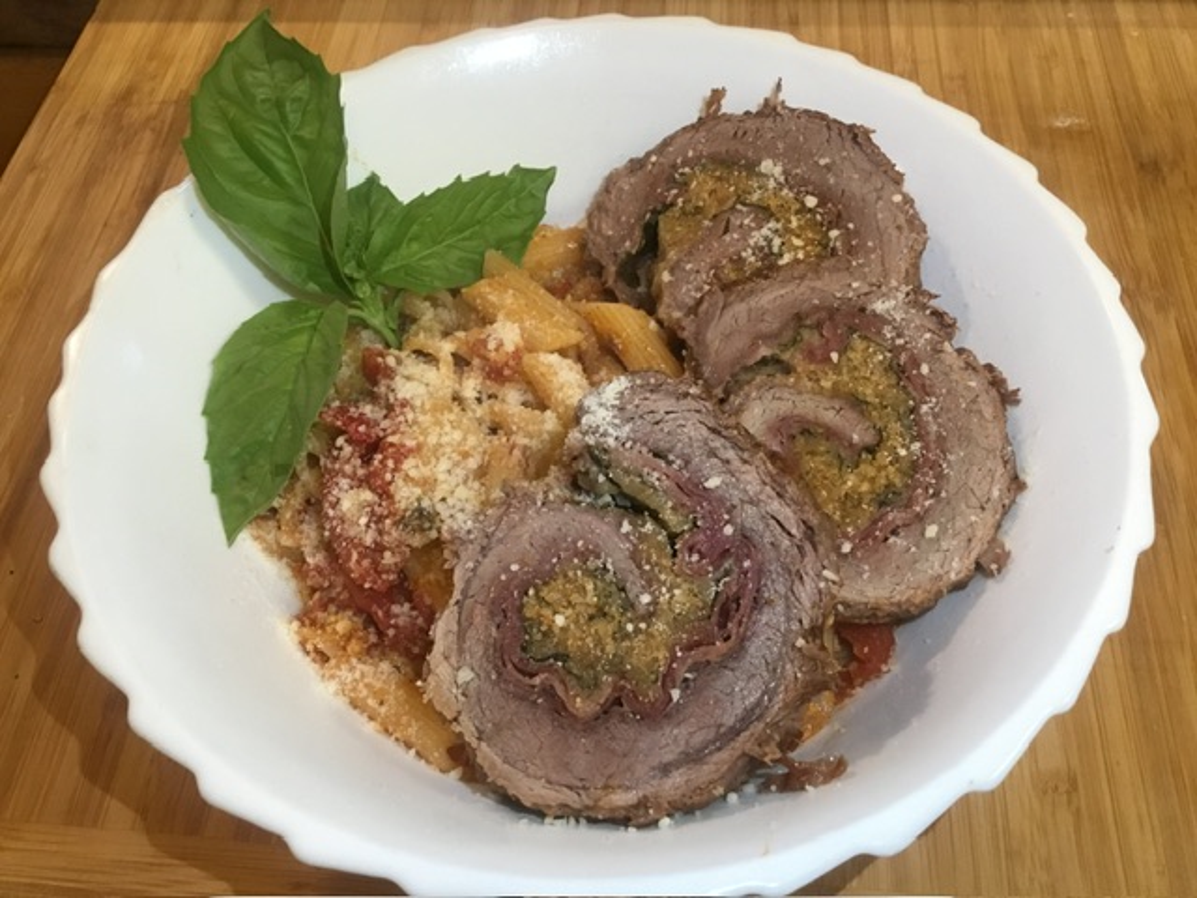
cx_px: 598
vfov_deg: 45.4
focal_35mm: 31
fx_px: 1072
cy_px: 449
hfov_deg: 58.4
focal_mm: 3.3
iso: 125
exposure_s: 1/30
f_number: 2.4
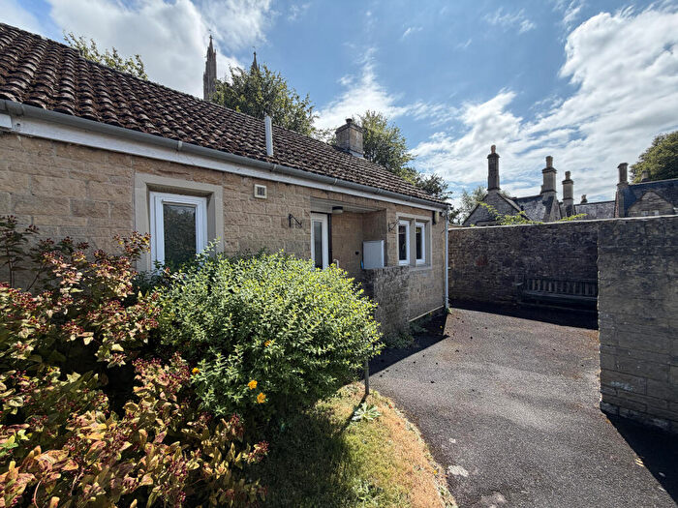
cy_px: 254
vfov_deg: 85.7
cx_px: 339
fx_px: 274
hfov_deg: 102.1
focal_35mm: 14
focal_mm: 2.22
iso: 25
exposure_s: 1/841
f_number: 2.2
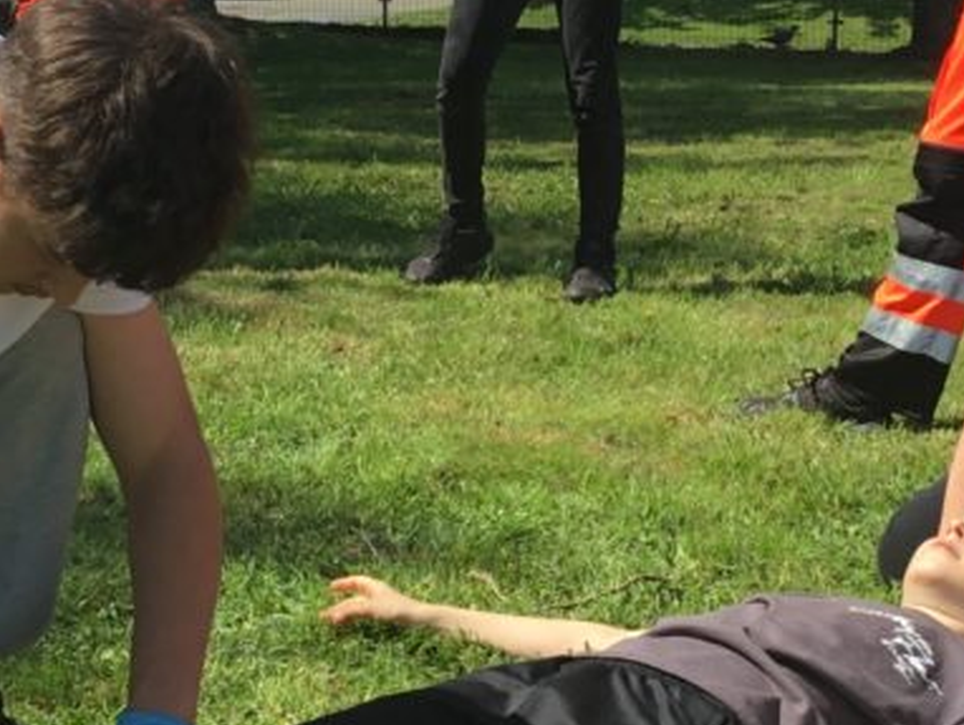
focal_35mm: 83
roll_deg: -1.5
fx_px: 2313
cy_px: 422
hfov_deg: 23.5
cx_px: 479
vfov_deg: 17.8
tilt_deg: -9.1
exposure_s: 1/876
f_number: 2.4
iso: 25
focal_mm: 3.3
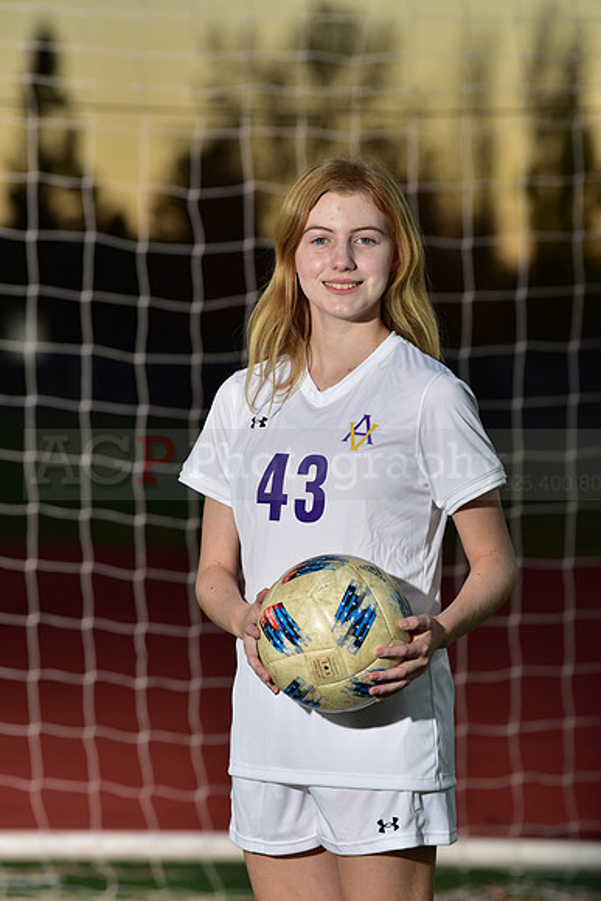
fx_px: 5005
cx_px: 300
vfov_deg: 10.3
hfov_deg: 6.9
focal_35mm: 200
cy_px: 450
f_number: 5
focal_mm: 200
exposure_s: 1/250
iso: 250
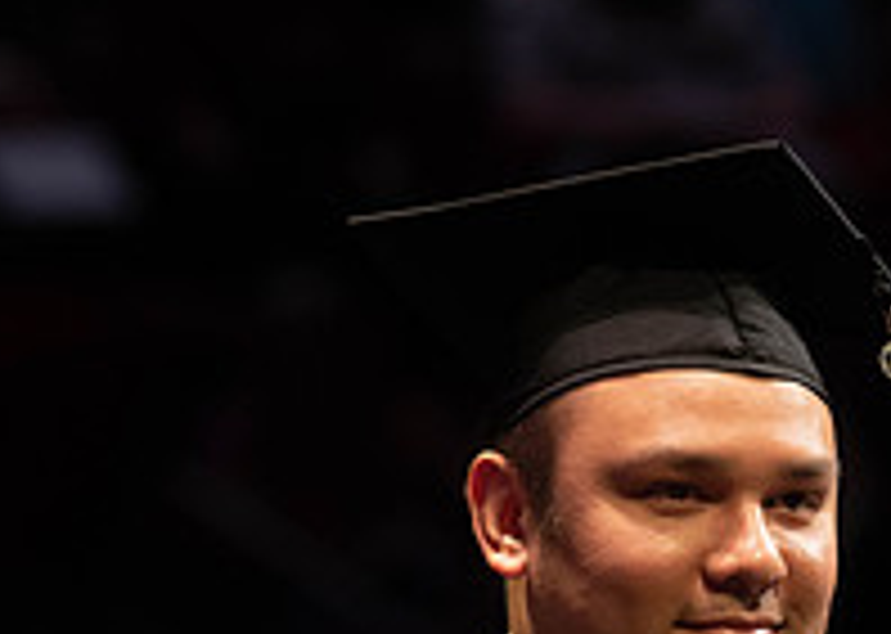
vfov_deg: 2.3
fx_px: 16128
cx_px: 933
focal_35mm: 638
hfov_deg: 3.2
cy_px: 691
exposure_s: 1/320
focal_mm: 200
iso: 1600
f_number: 4.5
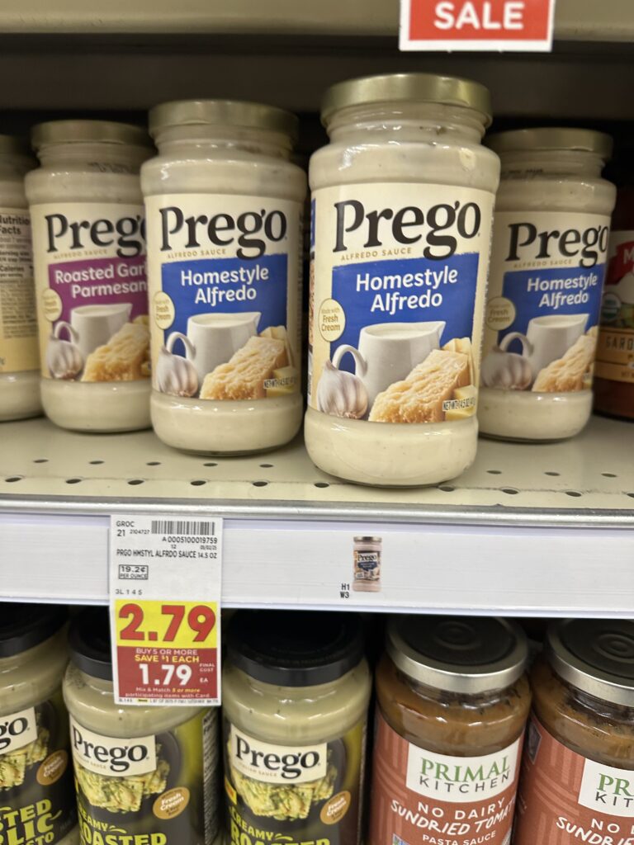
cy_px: 422
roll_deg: -0.6
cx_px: 317
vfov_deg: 71.6
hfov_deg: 56.8
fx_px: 586
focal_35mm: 24
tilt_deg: -15.1
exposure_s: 1/62
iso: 125
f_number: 1.78
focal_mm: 6.86
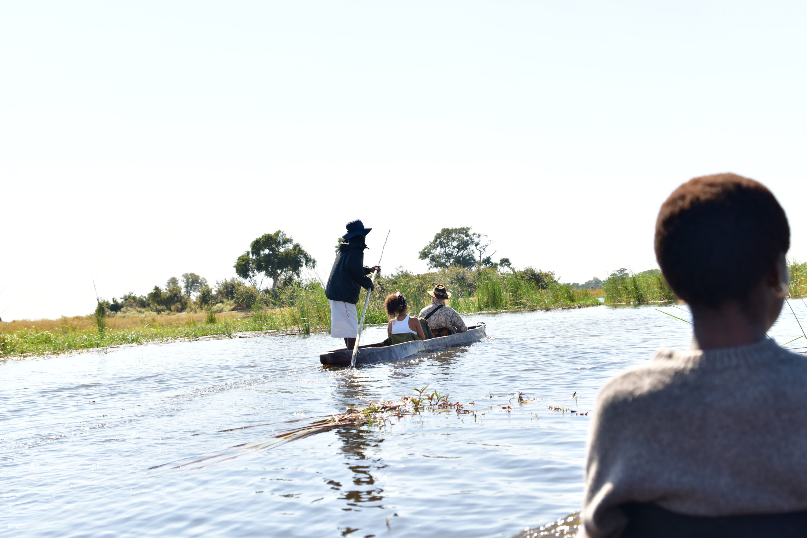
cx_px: 404
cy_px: 269
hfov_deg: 42.7
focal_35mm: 46
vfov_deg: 29.2
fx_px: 1031
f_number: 6.3
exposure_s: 1/500
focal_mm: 46
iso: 160
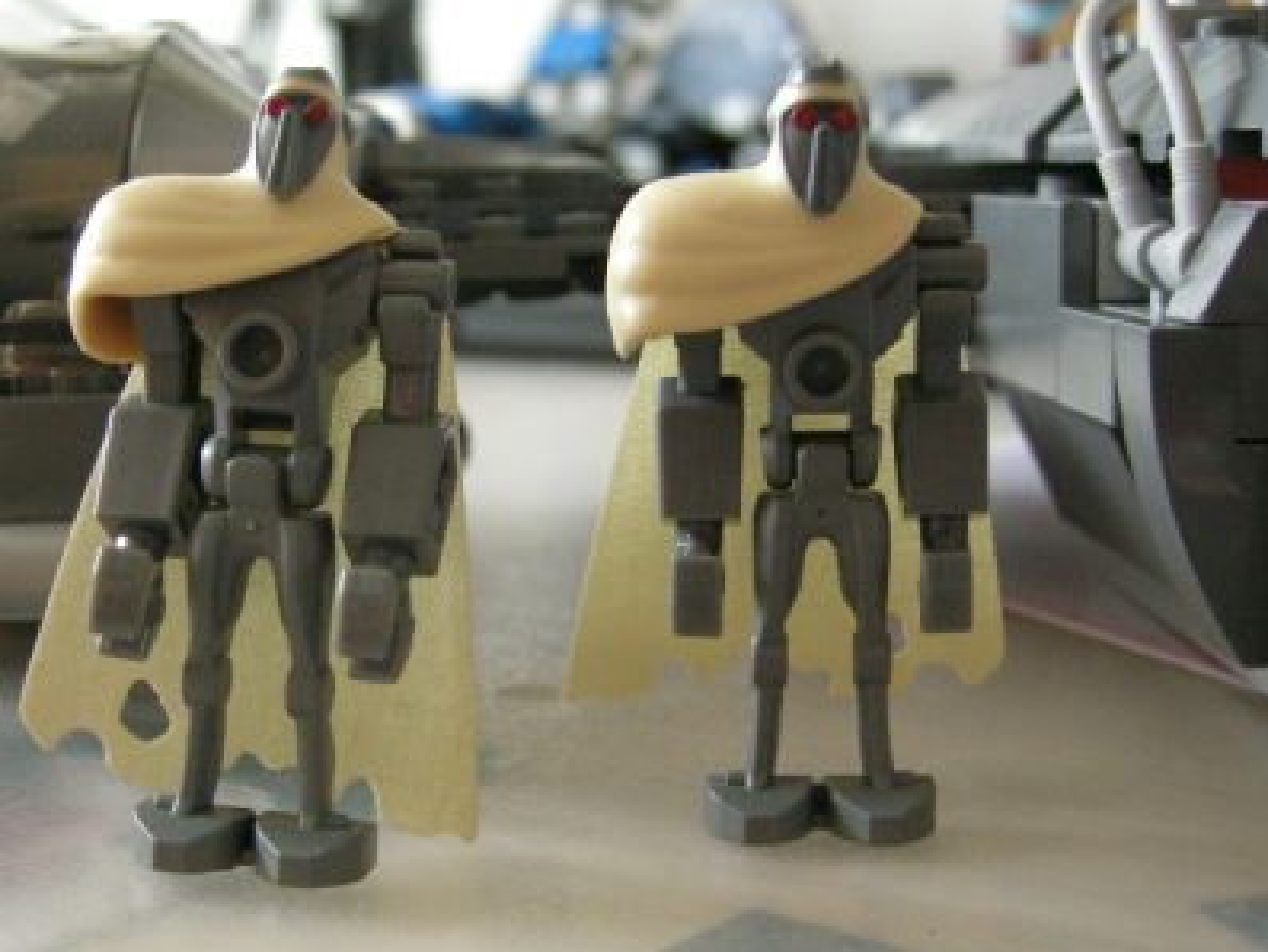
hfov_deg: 33.1
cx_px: 511
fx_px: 2125
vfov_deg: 25.2
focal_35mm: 58
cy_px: 530
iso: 355
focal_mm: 7.5
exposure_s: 1/64
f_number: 2.7
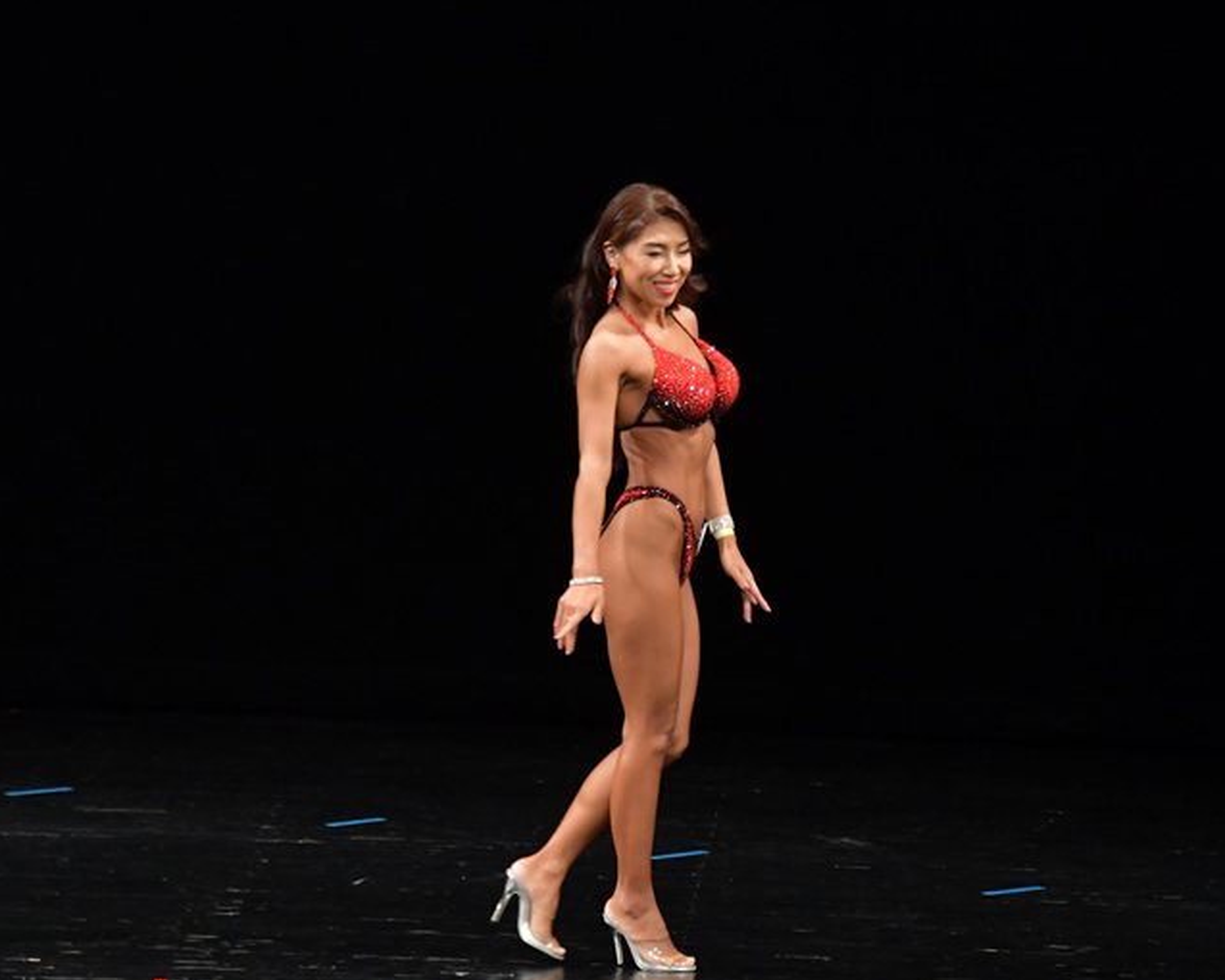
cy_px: 490
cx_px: 647
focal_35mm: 308
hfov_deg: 6.3
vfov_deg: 5.0
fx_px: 11170
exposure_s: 1/400
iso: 3200
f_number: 5.6
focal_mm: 180
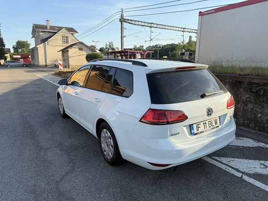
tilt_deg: -8.7
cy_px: 100
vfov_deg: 56.8
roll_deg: +0.6
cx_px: 134
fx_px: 186
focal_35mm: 24
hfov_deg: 71.6
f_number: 1.78
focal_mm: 6.76
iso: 80
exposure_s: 1/1855
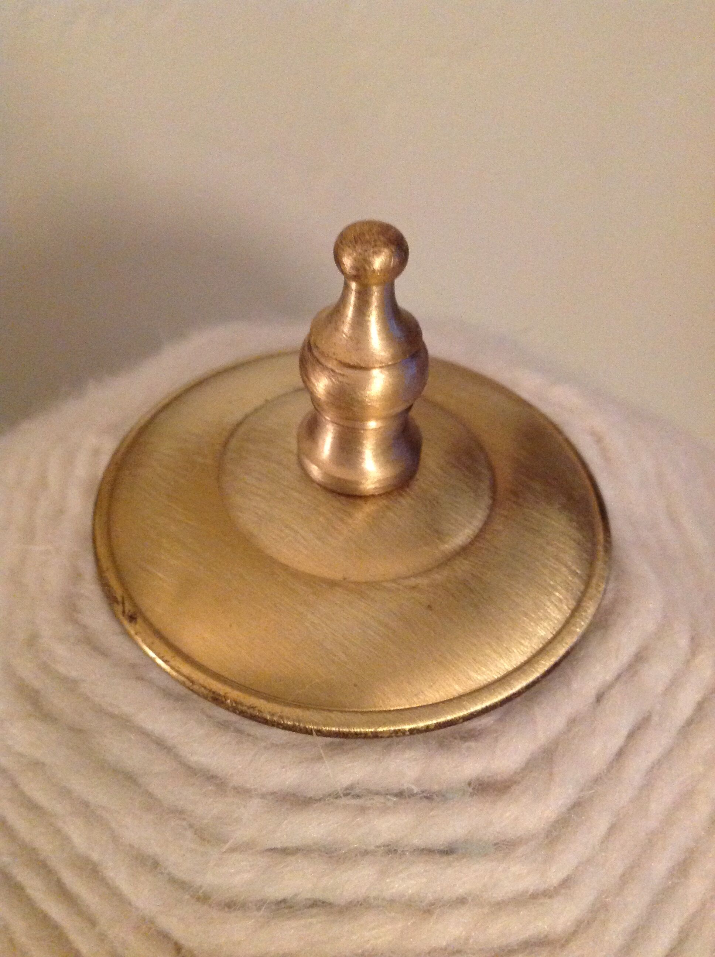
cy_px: 478
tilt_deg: -44.5
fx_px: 966
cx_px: 358
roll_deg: +1.7
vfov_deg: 52.7
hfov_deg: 40.6
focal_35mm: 35
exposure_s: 1/17
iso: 500
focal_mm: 4.28
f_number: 2.4
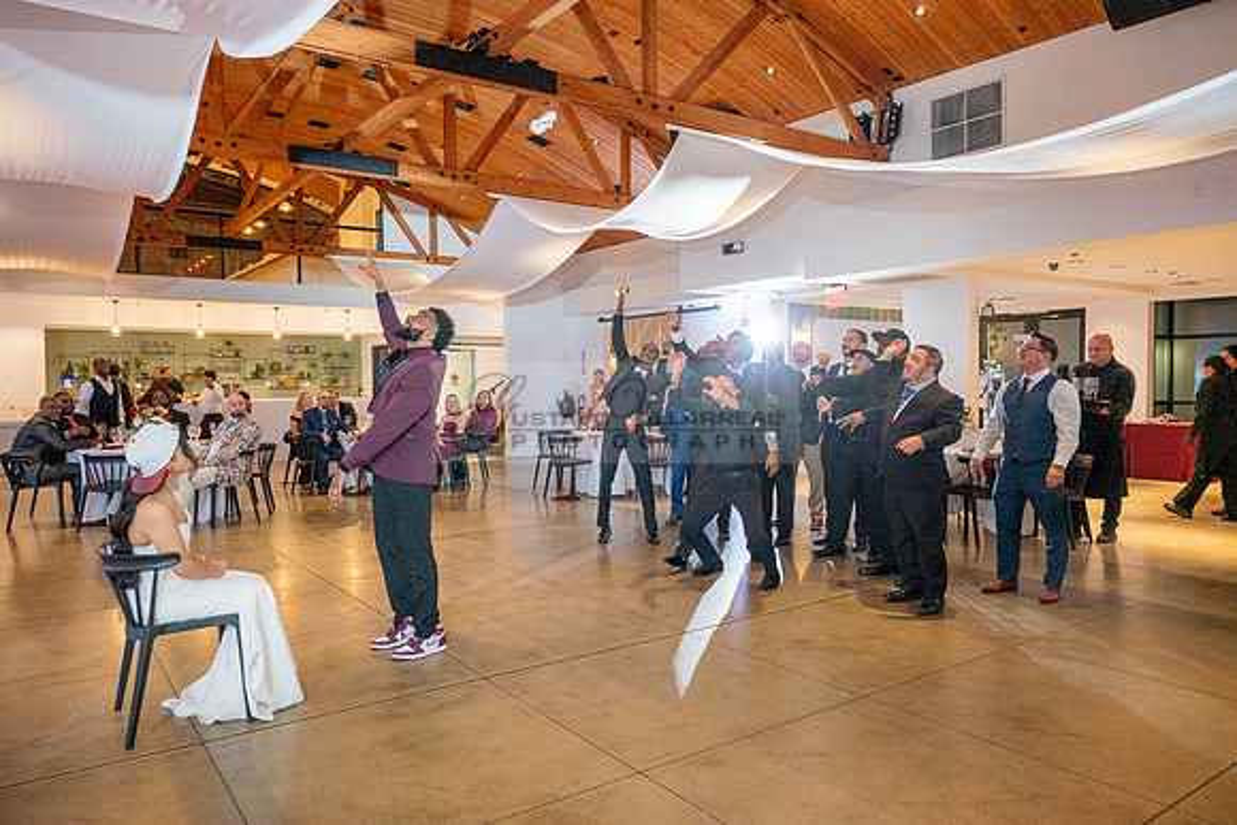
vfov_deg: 49.6
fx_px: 894
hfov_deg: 69.4
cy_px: 412
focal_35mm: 26
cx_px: 618
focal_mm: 26
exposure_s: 1/200
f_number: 4
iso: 3200
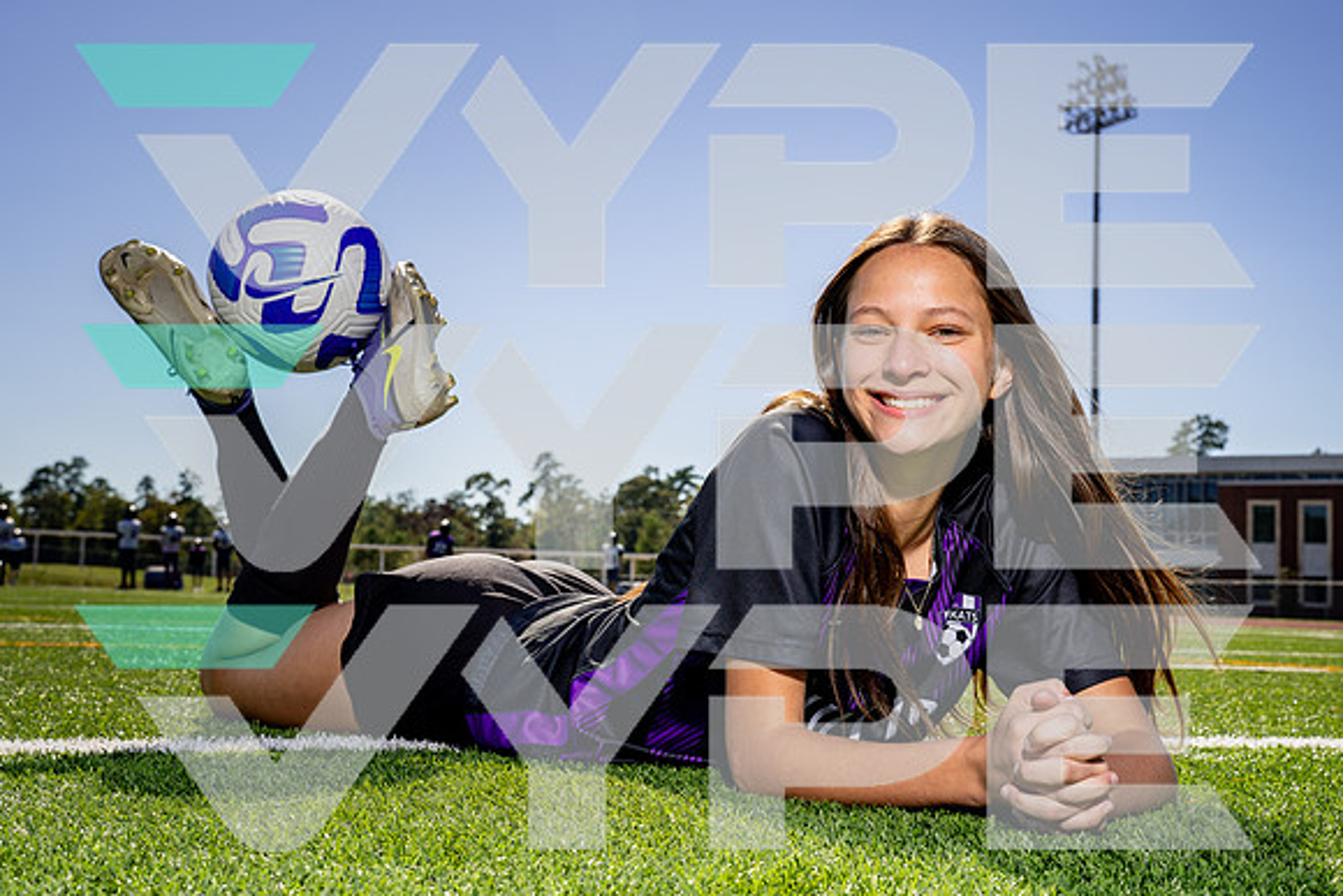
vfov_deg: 28.2
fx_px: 1786
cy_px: 448
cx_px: 672
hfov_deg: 41.2
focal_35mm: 48
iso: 100
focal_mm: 43
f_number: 9
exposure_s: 1/250
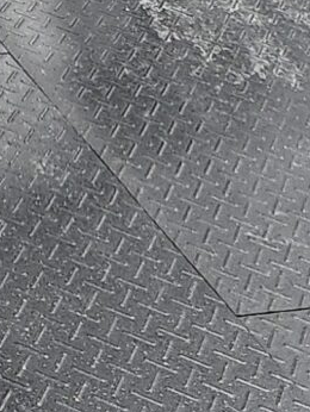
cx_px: 44
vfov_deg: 9.6
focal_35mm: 170
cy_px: -717
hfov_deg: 8.7
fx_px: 2027
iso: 320
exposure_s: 1/120
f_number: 1.8
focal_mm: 5.4
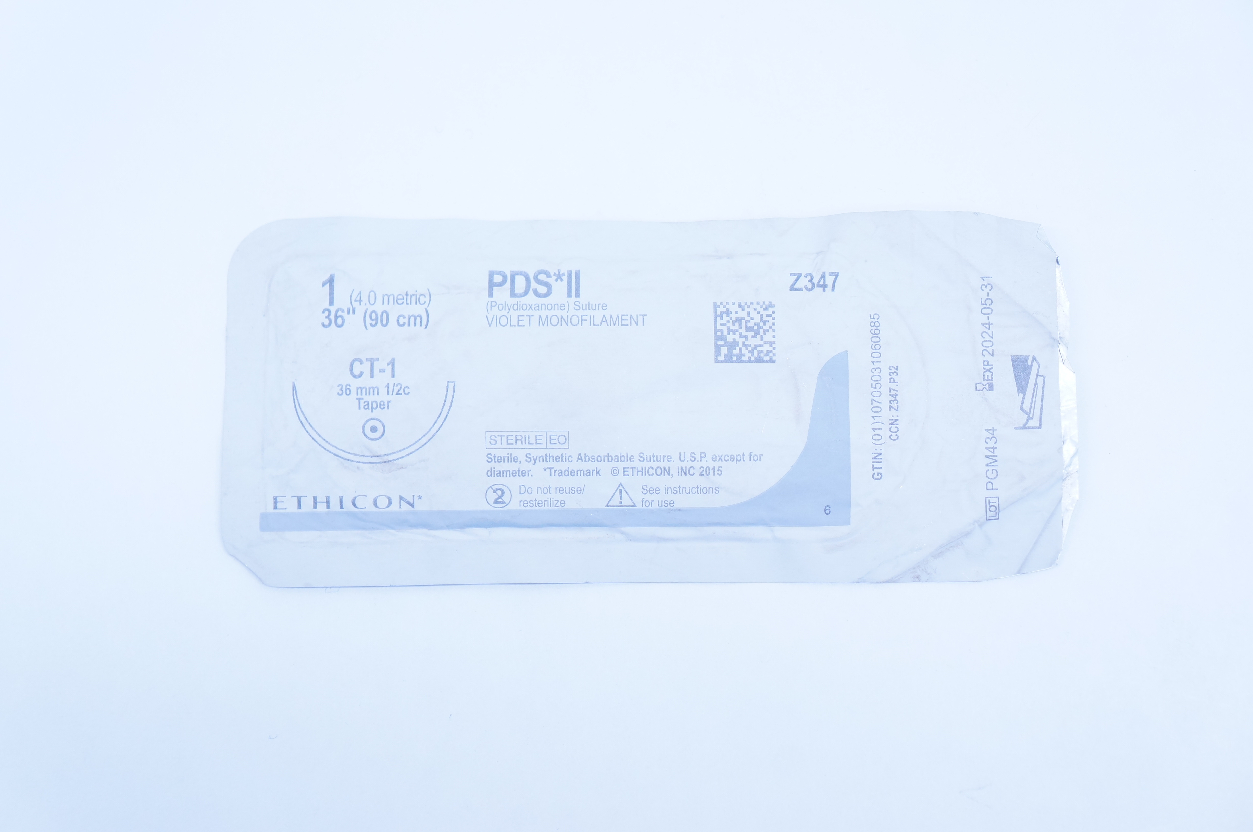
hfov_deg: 34.2
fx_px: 2034
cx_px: 626
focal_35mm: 58
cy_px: 416
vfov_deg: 23.1
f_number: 5.6
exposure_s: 1/125
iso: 800
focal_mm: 39
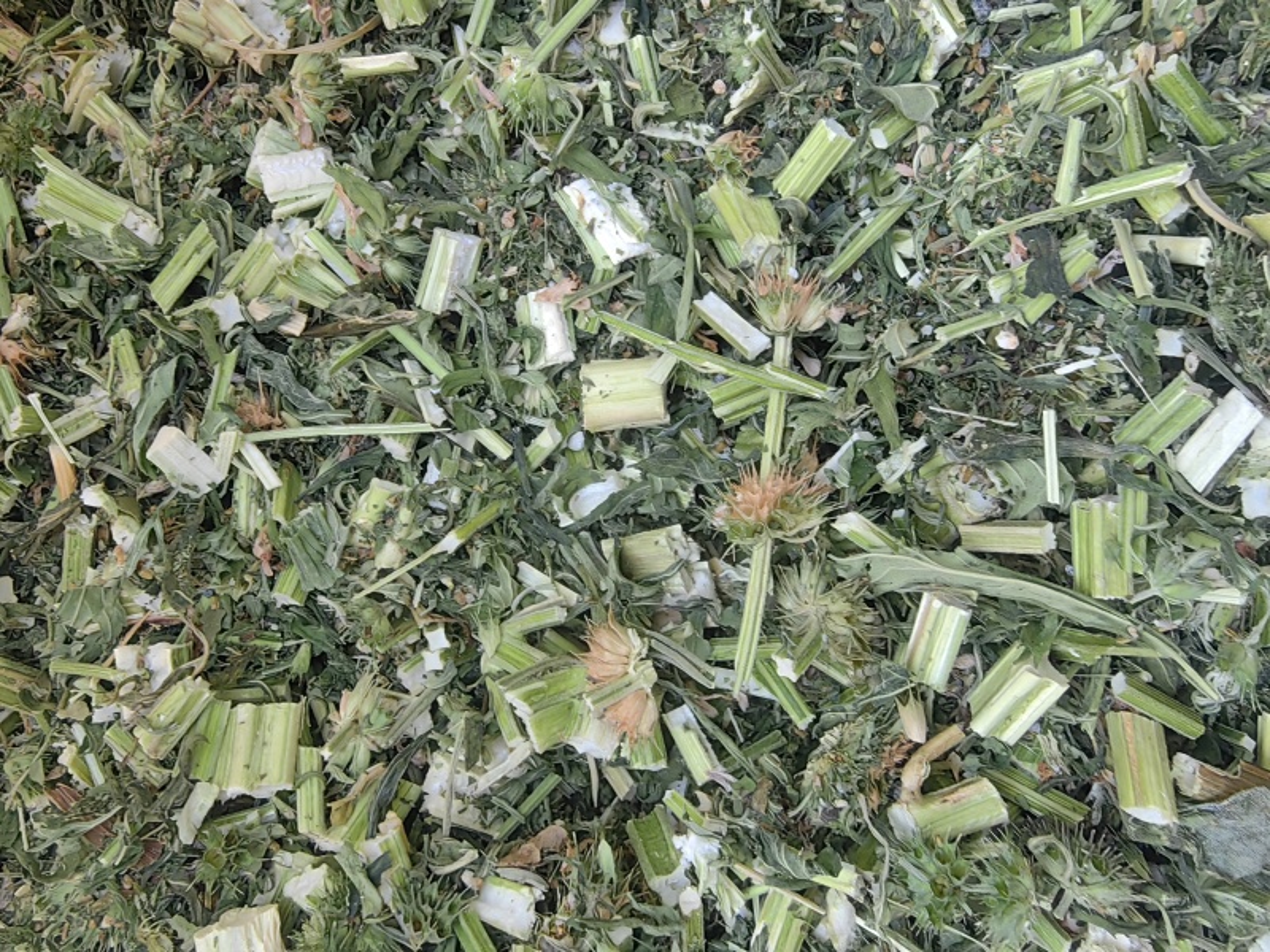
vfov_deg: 51.4
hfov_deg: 65.3
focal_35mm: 27
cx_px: 635
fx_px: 991
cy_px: 476
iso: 100
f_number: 2.2
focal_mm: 1.95
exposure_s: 1/100
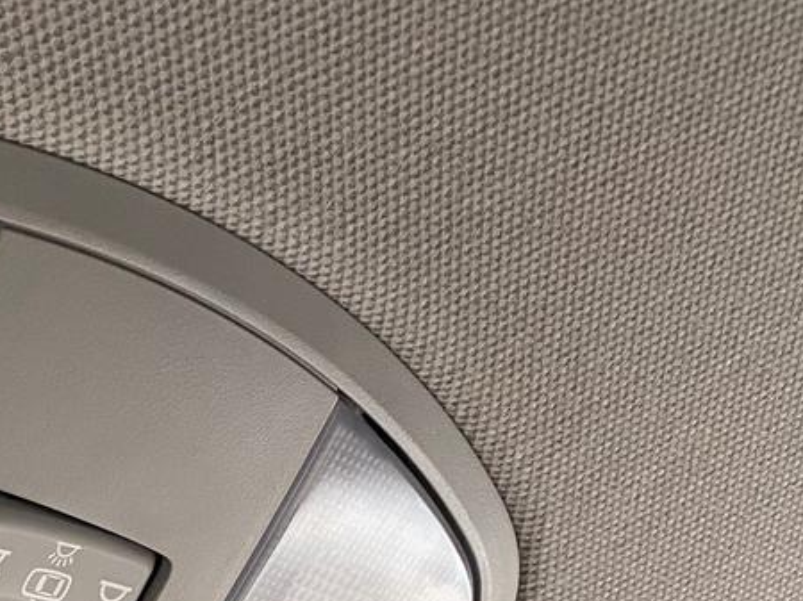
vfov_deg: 18.4
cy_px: 799
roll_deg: +10.6
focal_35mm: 74
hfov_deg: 23.5
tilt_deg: +32.2
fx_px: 1716
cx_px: -216
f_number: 1.8
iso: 250
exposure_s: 1/60
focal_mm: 4.25
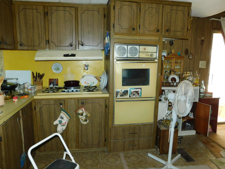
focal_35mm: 25
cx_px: 113
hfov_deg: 69.4
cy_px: 83
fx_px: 163
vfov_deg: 54.9
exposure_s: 1/30
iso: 200
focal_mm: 4
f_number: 3
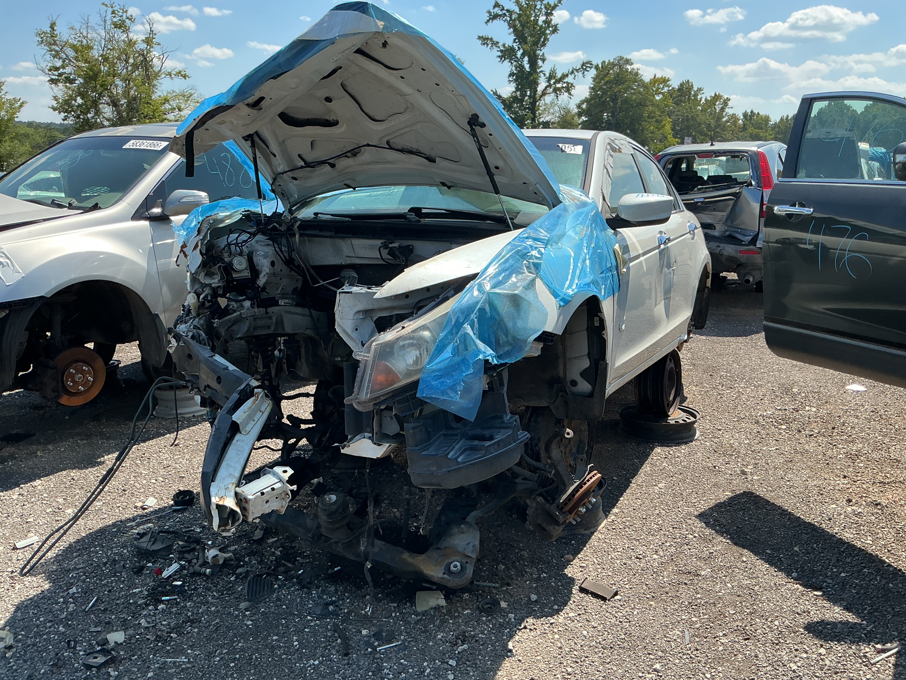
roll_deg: +1.6
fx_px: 759
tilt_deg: -13.8
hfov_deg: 61.7
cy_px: 340
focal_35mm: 29
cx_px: 453
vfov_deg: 48.2
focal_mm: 3
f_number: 1.8
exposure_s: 1/883
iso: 25
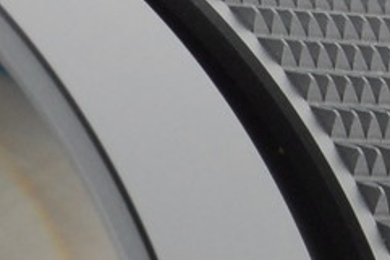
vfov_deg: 2.5
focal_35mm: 547
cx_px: -248
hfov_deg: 3.7
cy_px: 606
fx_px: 5933
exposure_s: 1/100
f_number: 20
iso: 400
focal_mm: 55
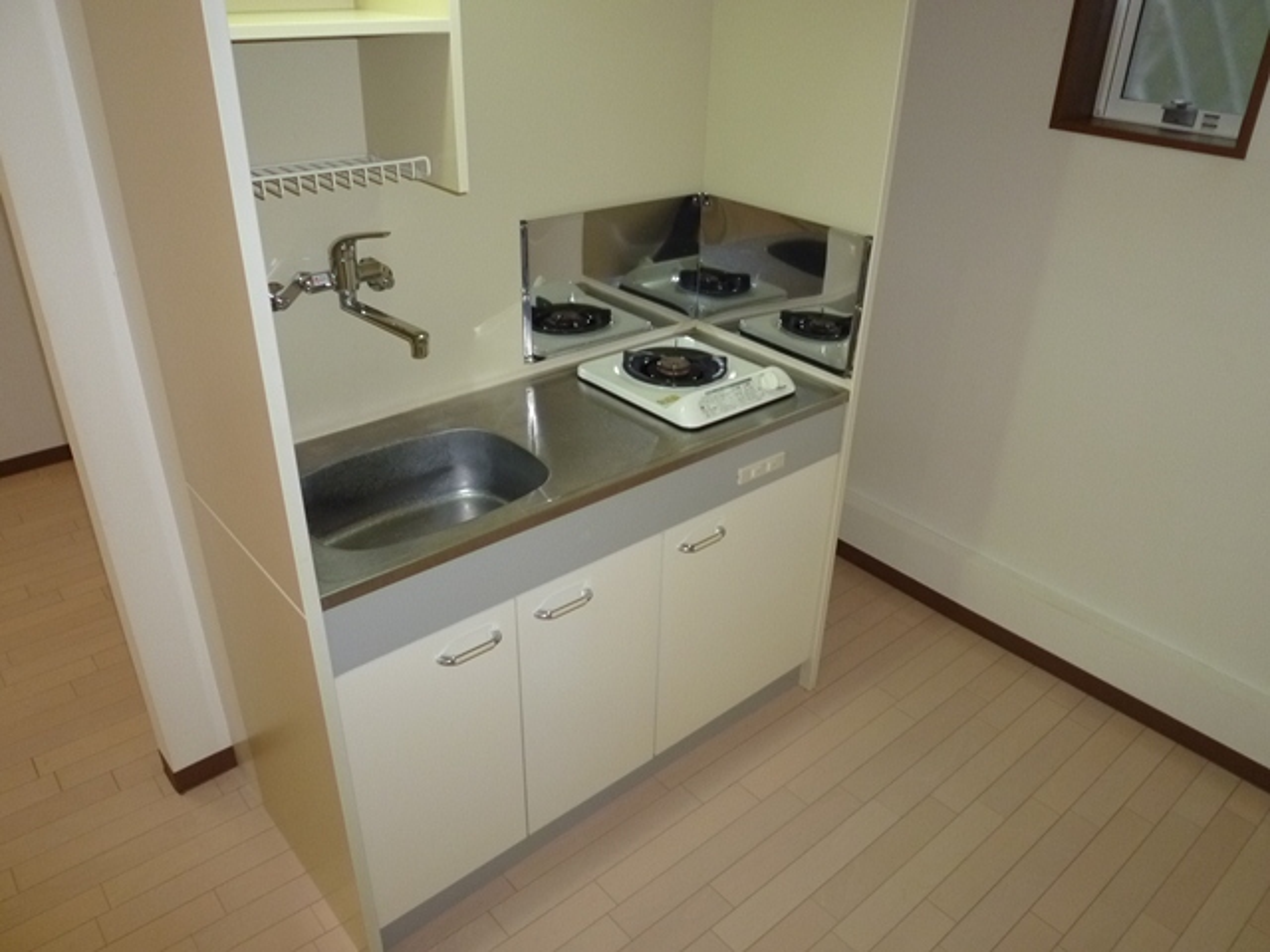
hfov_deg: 69.4
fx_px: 917
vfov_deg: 54.9
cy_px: 476
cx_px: 635
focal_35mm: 25
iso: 200
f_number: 2.8
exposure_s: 1/30
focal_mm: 4.5
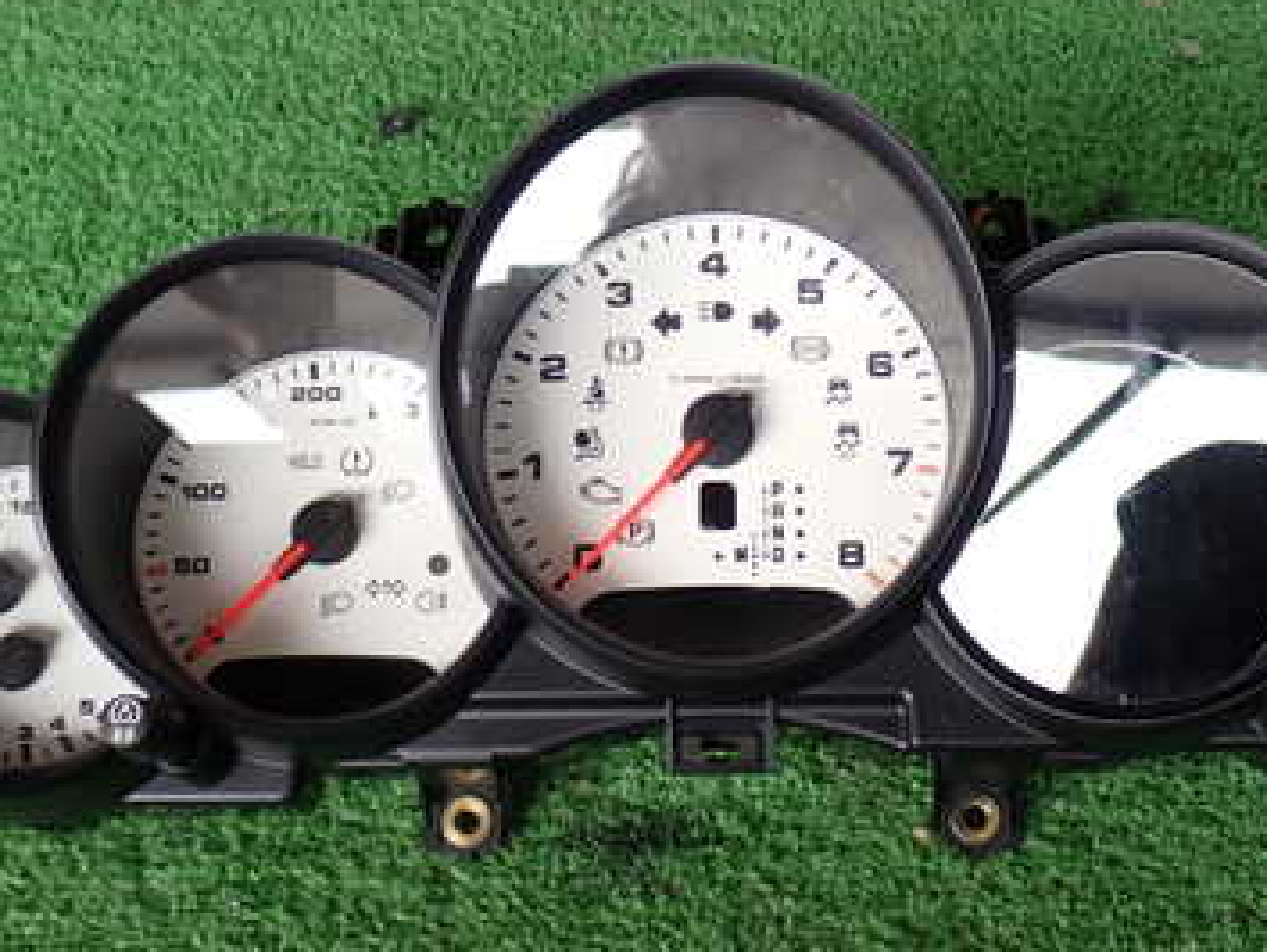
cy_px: 412
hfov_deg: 31.6
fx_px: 2234
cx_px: 727
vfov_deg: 24.0
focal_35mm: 61
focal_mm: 6.37
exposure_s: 1/80
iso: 100
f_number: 2.5
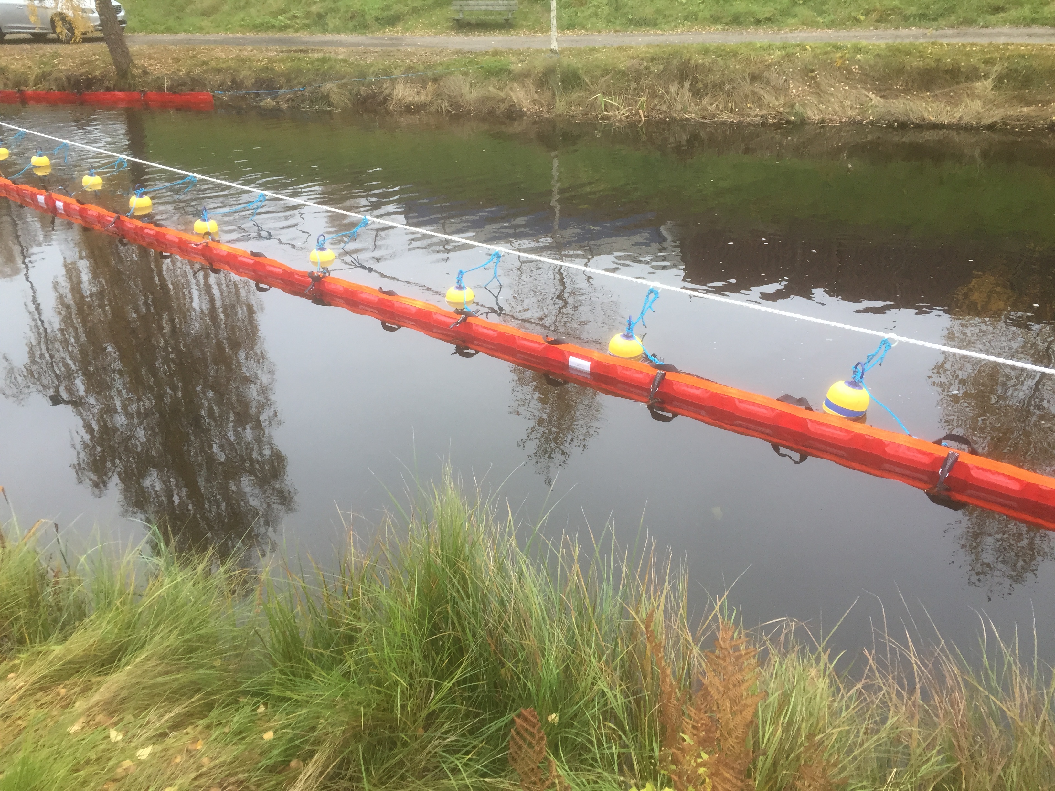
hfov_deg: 61.7
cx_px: 528
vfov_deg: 48.2
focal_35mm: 29
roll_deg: +2.6
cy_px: 396
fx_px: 884
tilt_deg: -25.2
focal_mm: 4.15
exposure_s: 1/33
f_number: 2.2
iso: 40
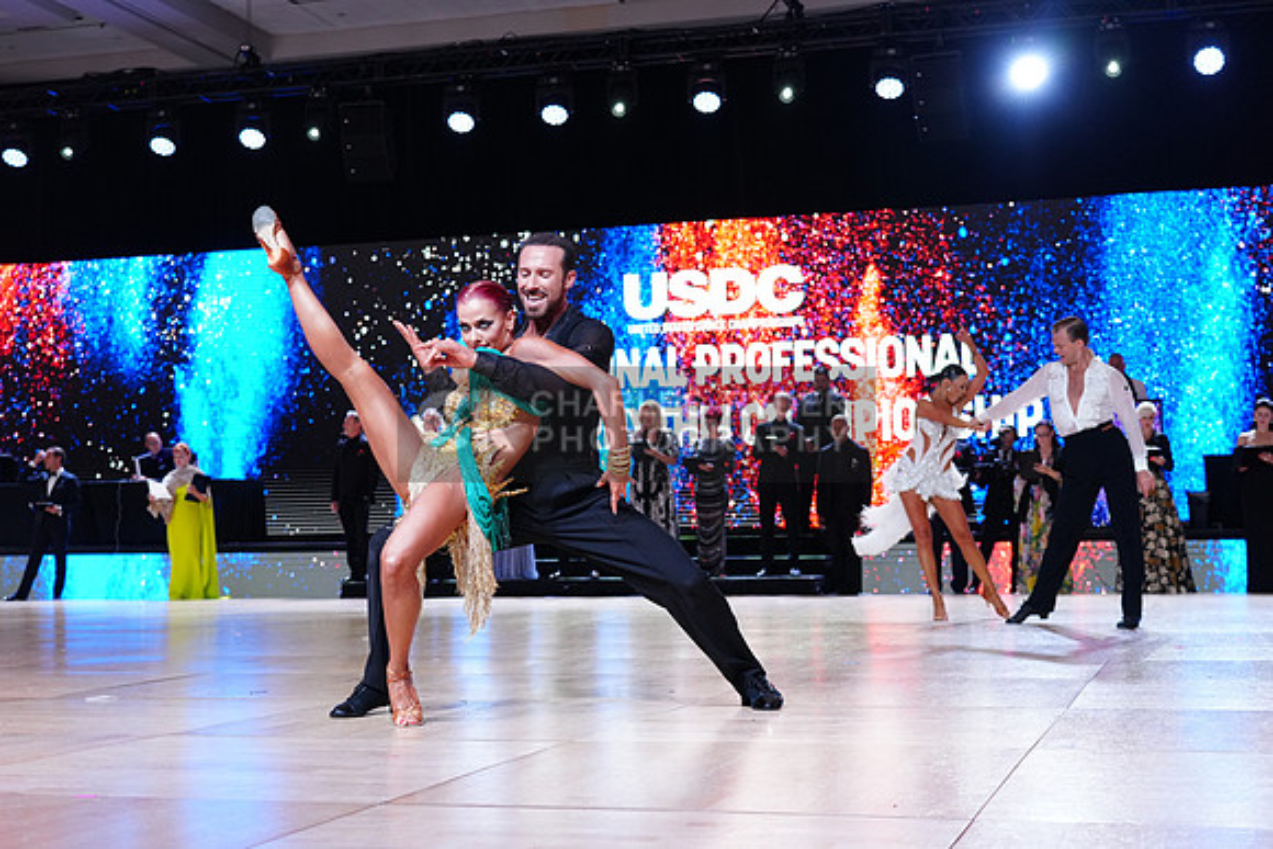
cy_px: 424
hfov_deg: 38.9
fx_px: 1804
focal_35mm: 51
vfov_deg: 26.5
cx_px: 636
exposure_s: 1/500
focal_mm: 51
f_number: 4.5
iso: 2000
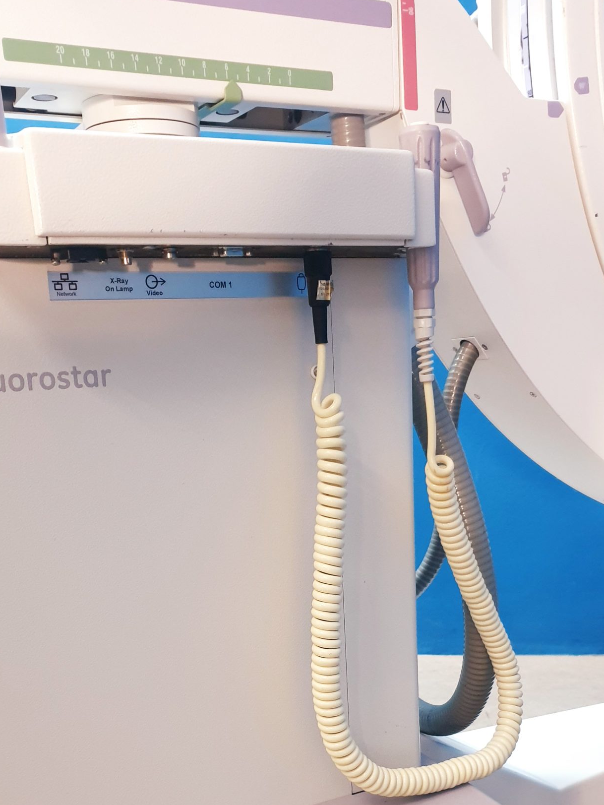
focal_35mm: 41
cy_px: 629
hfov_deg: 35.1
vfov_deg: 43.9
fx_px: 953
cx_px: 312
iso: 250
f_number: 1.5
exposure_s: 1/50
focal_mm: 4.3
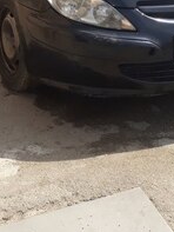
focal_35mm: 68
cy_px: -19
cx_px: 106
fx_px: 455
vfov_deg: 26.4
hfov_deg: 21.6
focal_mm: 3.6
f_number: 1.9
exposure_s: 1/1062
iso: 40
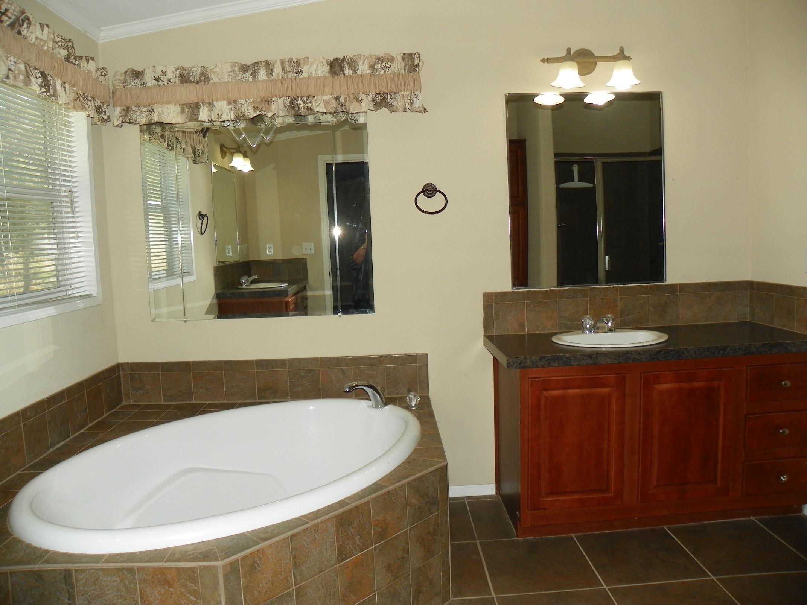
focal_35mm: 26
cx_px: 404
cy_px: 302
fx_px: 606
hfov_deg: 67.3
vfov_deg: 53.1
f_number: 2.8
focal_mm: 4.6
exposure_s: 1/125
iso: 64
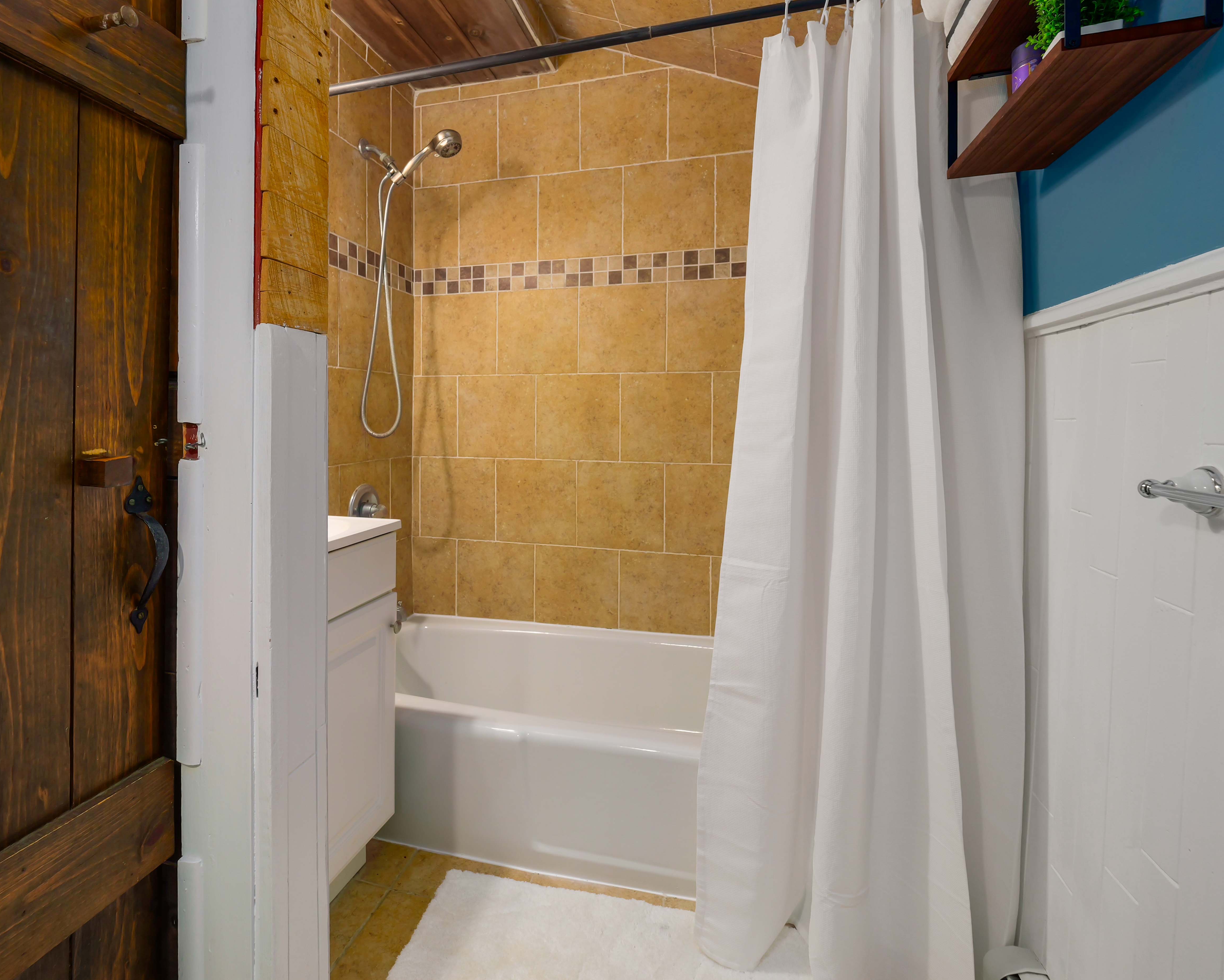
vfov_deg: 76.7
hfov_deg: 89.3
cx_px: 543
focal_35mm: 17
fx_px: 616
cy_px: 432
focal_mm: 7
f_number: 3.5
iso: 800
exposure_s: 1/13
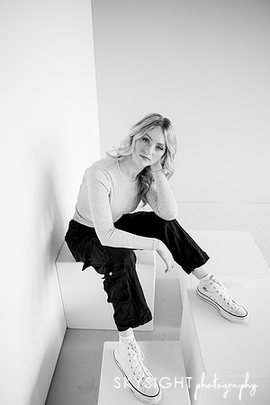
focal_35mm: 24
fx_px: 270
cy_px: 202
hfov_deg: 53.1
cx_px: 135
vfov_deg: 73.7
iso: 800
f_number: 3.2
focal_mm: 24
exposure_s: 1/250
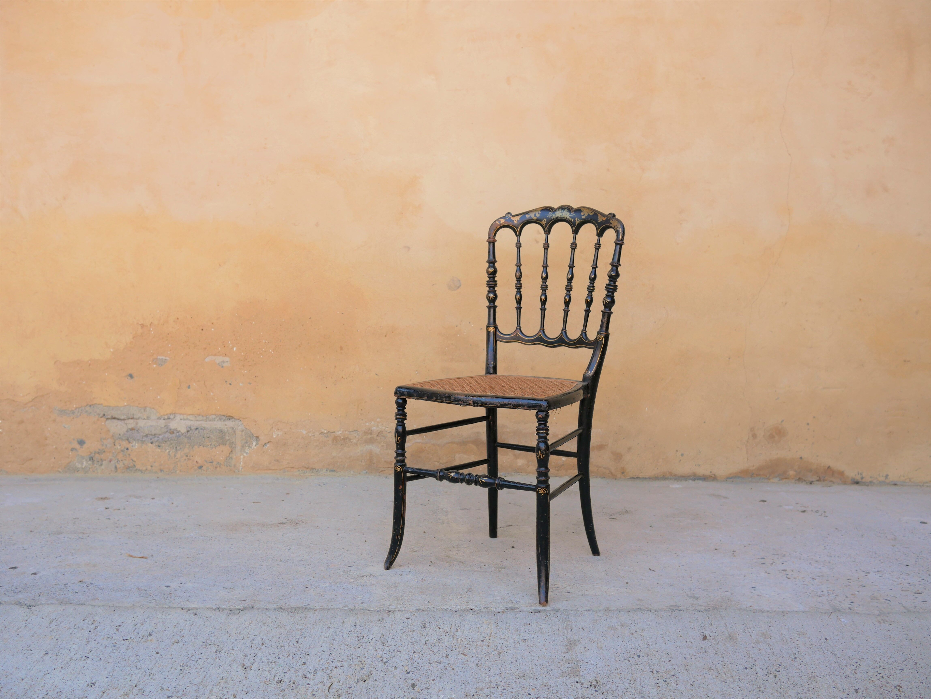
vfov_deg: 36.0
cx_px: 466
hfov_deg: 46.8
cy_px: 350
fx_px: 1076
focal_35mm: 40
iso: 200
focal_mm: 20
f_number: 3.2
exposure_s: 1/320
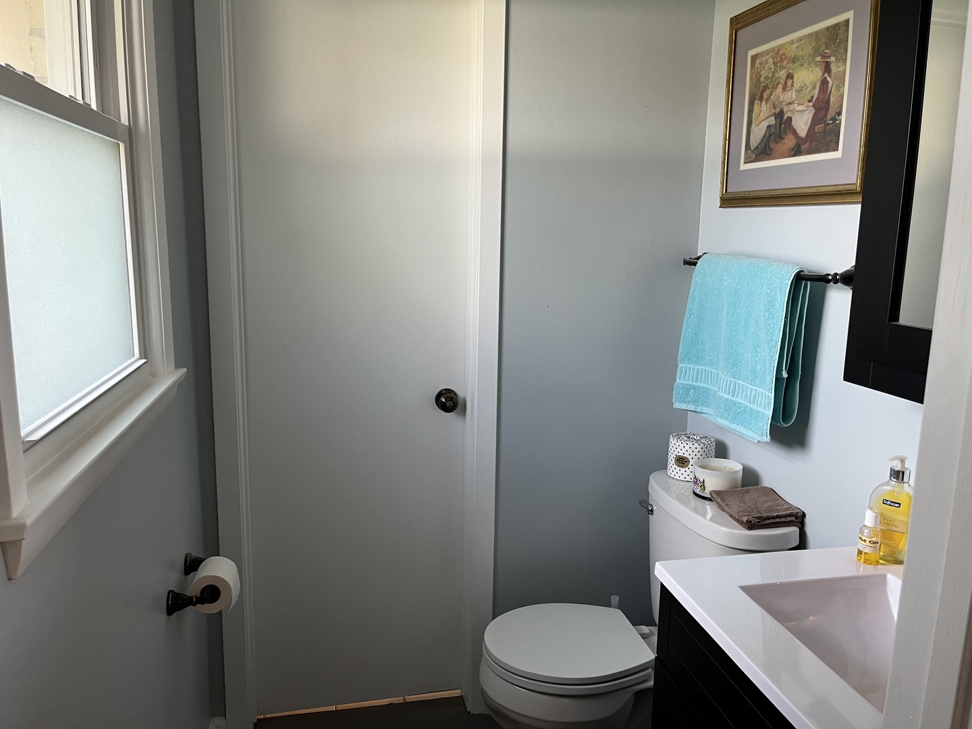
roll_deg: -0.9
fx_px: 730
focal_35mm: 26
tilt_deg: -9.5
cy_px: 364
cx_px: 486
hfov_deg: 67.3
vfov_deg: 53.1
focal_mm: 5.1
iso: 80
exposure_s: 1/60
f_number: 1.6
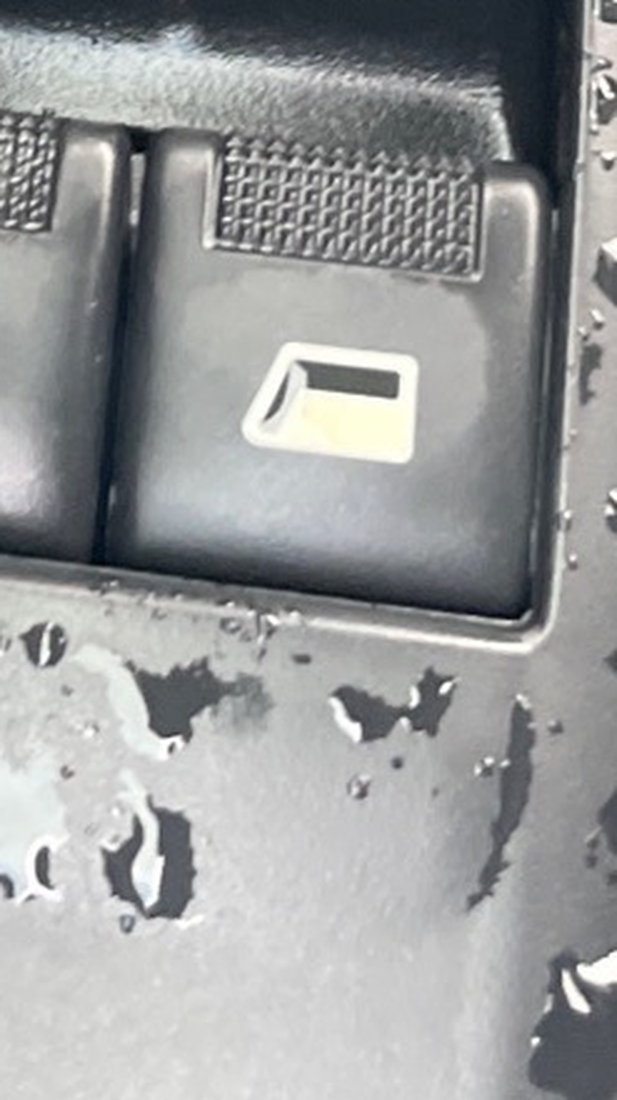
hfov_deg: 10.2
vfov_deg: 16.9
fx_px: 3379
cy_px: -488
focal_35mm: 116
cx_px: -165
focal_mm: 4.2
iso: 320
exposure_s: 1/60
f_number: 1.6
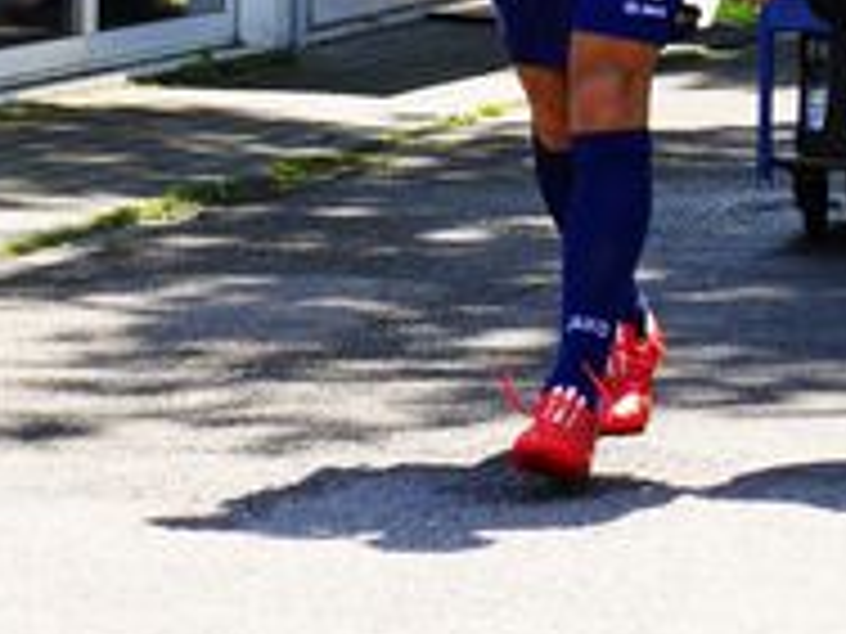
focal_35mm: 286
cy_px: -339
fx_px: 6990
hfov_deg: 6.9
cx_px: 1026
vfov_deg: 5.2
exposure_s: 1/250
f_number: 7.1
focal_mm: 42
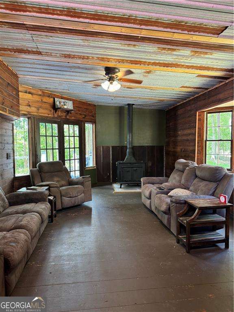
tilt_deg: -3.0
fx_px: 216
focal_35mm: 24
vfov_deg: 71.6
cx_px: 117
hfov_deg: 56.8
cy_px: 156
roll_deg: +1.2
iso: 320
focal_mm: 6.76
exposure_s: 1/60
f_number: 1.78
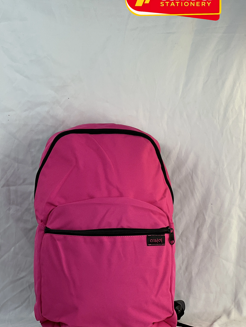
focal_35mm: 99
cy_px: 145
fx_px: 938
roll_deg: +0.9
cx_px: 118
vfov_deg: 19.8
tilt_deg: -0.1
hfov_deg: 14.9
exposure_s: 1/100
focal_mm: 9
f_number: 2.8
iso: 25
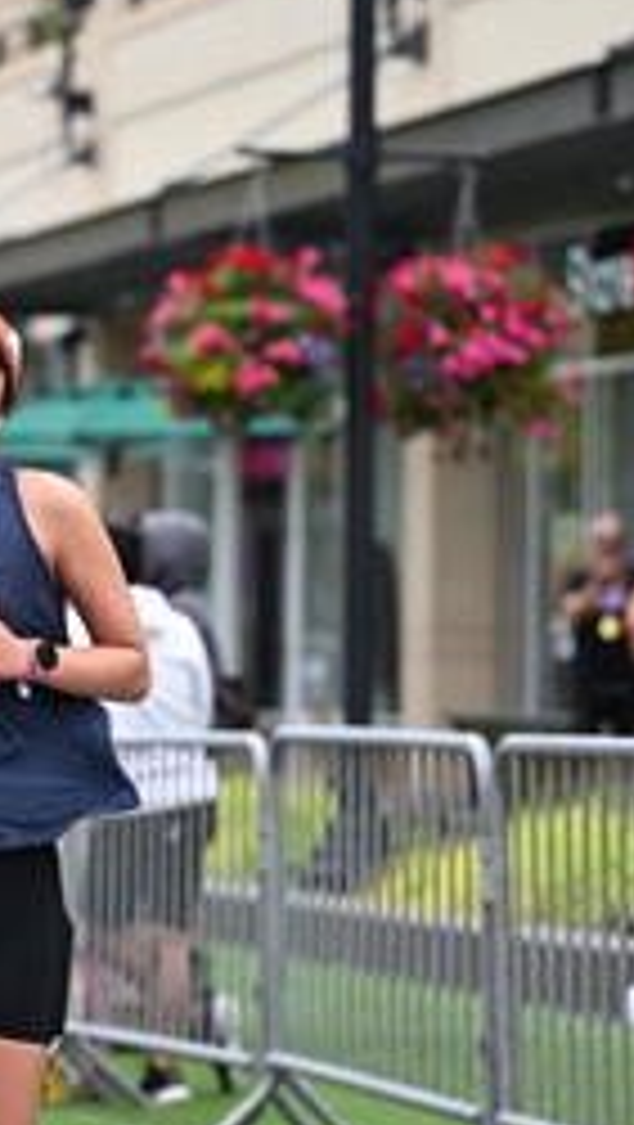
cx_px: -47
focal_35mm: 214
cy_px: 594
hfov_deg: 5.7
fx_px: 6383
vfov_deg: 10.1
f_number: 2.8
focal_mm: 93
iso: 640
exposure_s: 1/2000
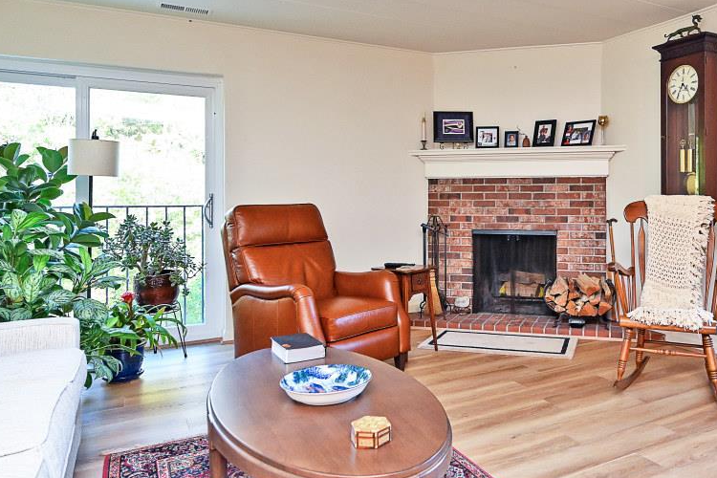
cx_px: 475
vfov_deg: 46.2
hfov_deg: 63.9
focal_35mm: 28
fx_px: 558
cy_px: 200
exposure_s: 1/60
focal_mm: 14
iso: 640
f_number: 4
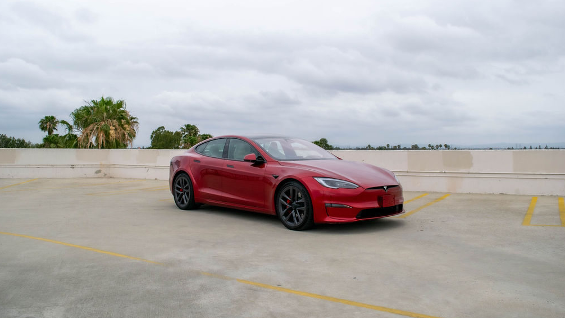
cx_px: 281
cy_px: 136
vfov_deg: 36.6
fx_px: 479
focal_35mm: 32
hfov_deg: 61.0
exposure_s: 1/1600
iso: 400
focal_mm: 20
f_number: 6.3
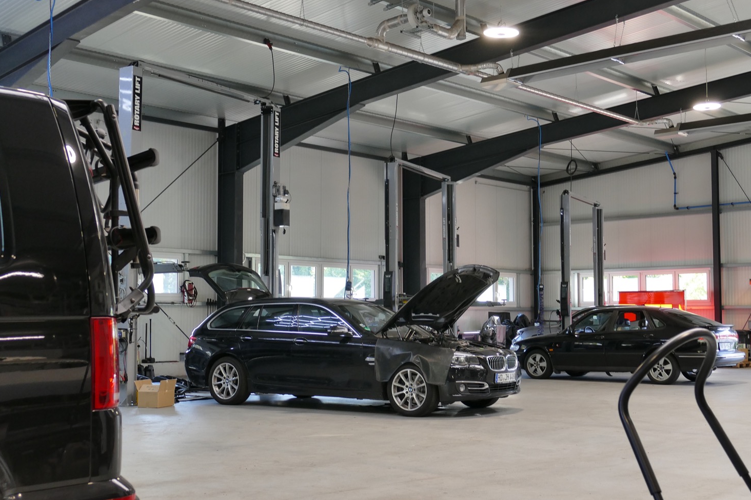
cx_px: 375
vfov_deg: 28.6
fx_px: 980
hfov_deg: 41.9
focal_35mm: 47
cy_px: 263
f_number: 3.2
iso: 320
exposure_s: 1/80
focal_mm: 15.76
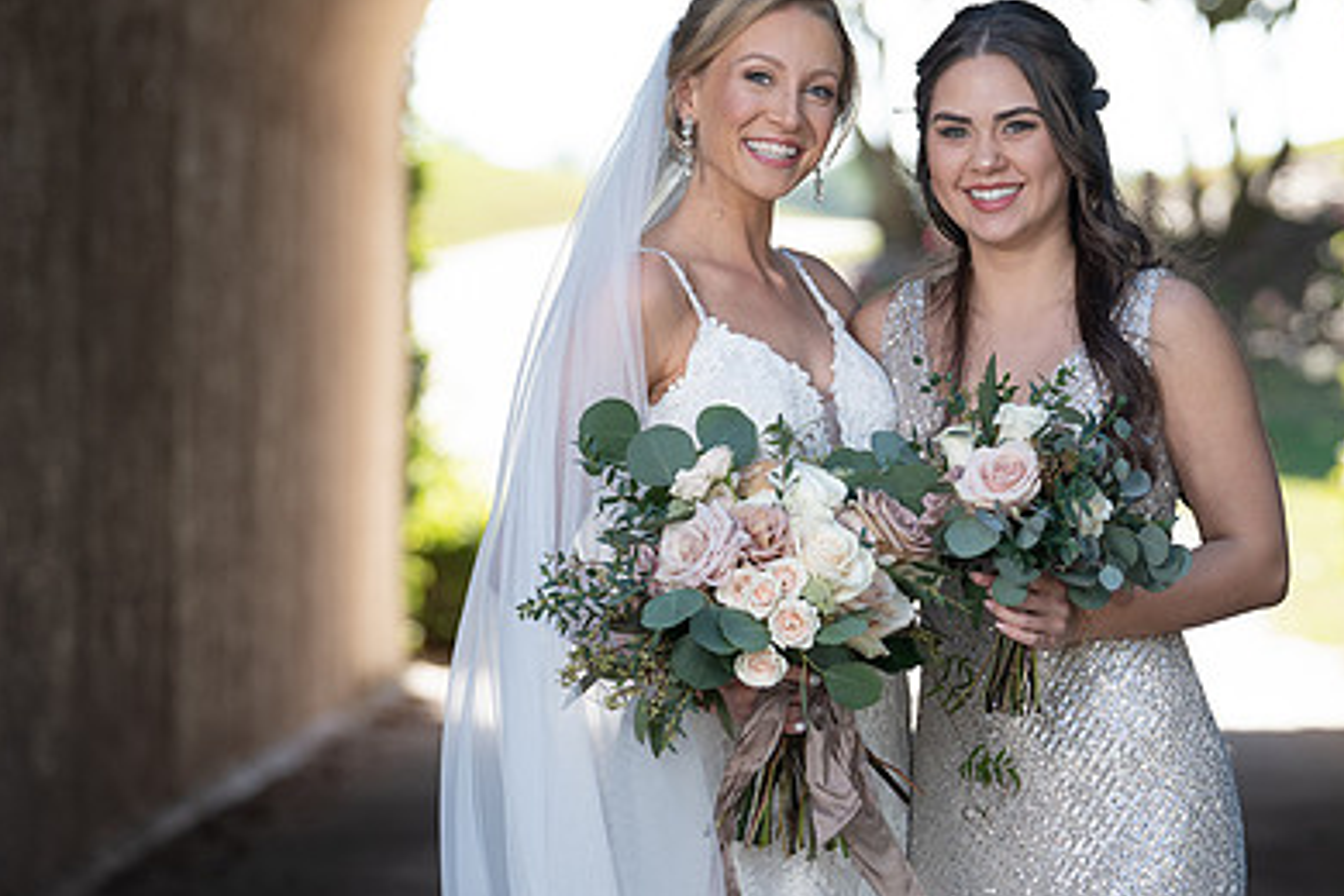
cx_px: 873
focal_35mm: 227
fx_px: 8474
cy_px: 322
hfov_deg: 9.1
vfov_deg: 6.1
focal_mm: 139
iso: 100
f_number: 4
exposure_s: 1/200
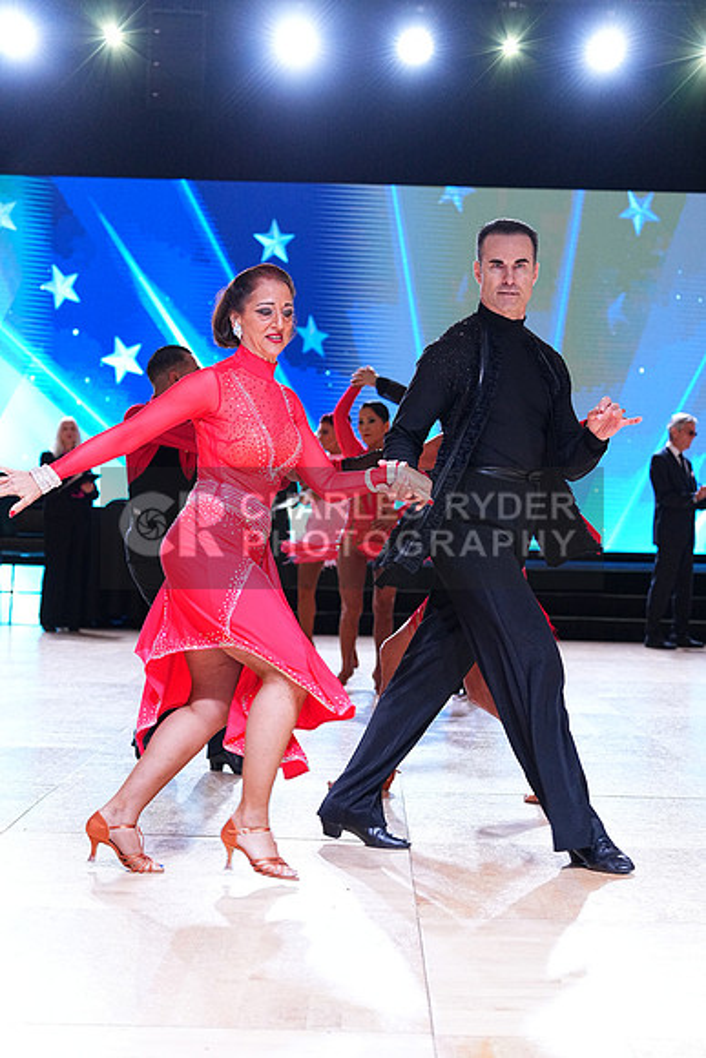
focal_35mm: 70
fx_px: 2058
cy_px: 529
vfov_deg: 28.8
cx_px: 353
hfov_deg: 19.5
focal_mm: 70
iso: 2500
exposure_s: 1/400
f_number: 4
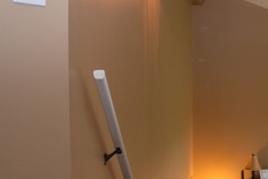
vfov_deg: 18.6
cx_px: 334
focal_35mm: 73
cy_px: 127
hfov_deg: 24.7
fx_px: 543
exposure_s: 1/100
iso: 800
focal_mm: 18
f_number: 5
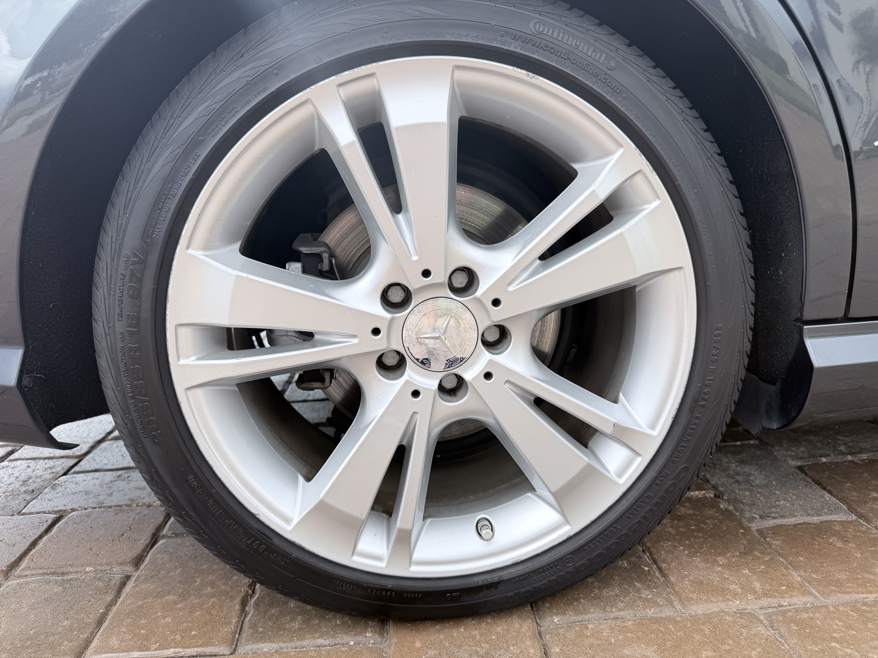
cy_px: 329
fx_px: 609
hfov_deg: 71.6
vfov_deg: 56.8
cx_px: 439
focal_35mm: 24
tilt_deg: -13.0
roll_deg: +0.3
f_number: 1.78
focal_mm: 6.76
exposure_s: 1/1106
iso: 80
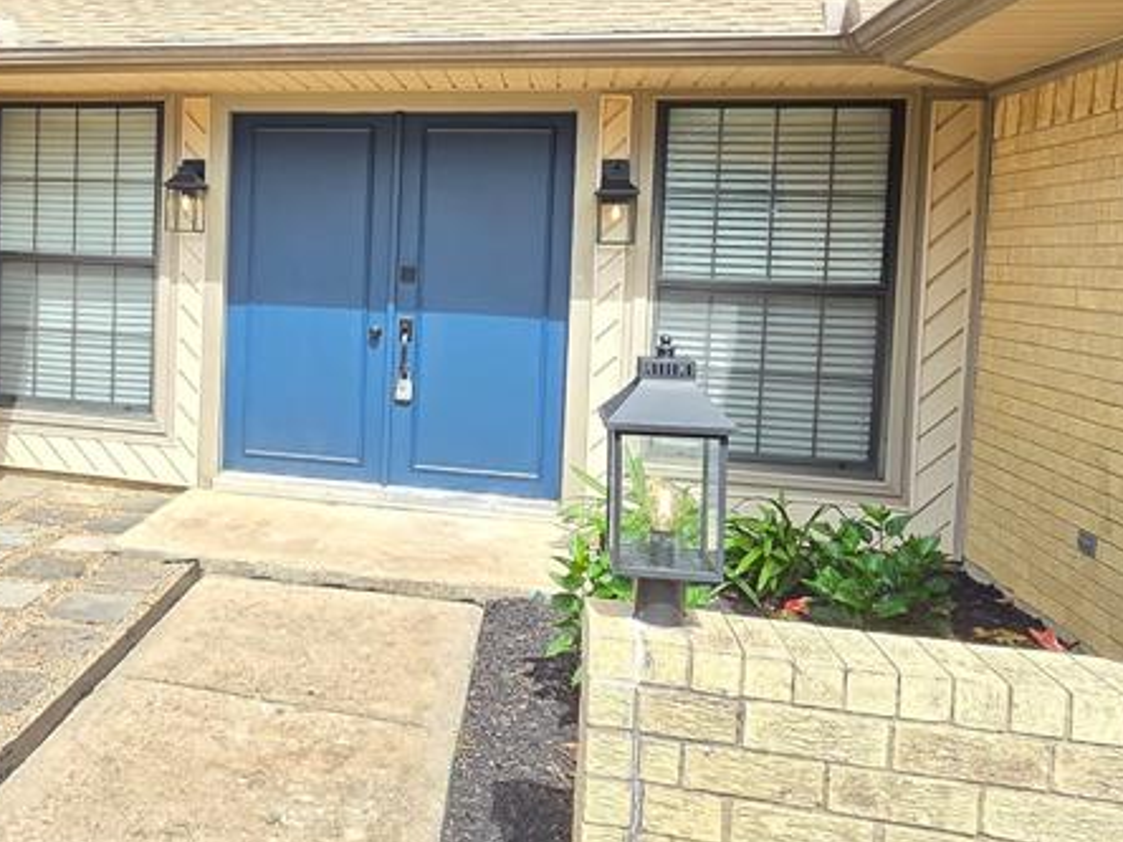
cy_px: 296
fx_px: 973
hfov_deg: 56.2
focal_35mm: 30
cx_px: 245
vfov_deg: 46.2
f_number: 2.2
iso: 50
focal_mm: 2.2
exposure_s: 1/460
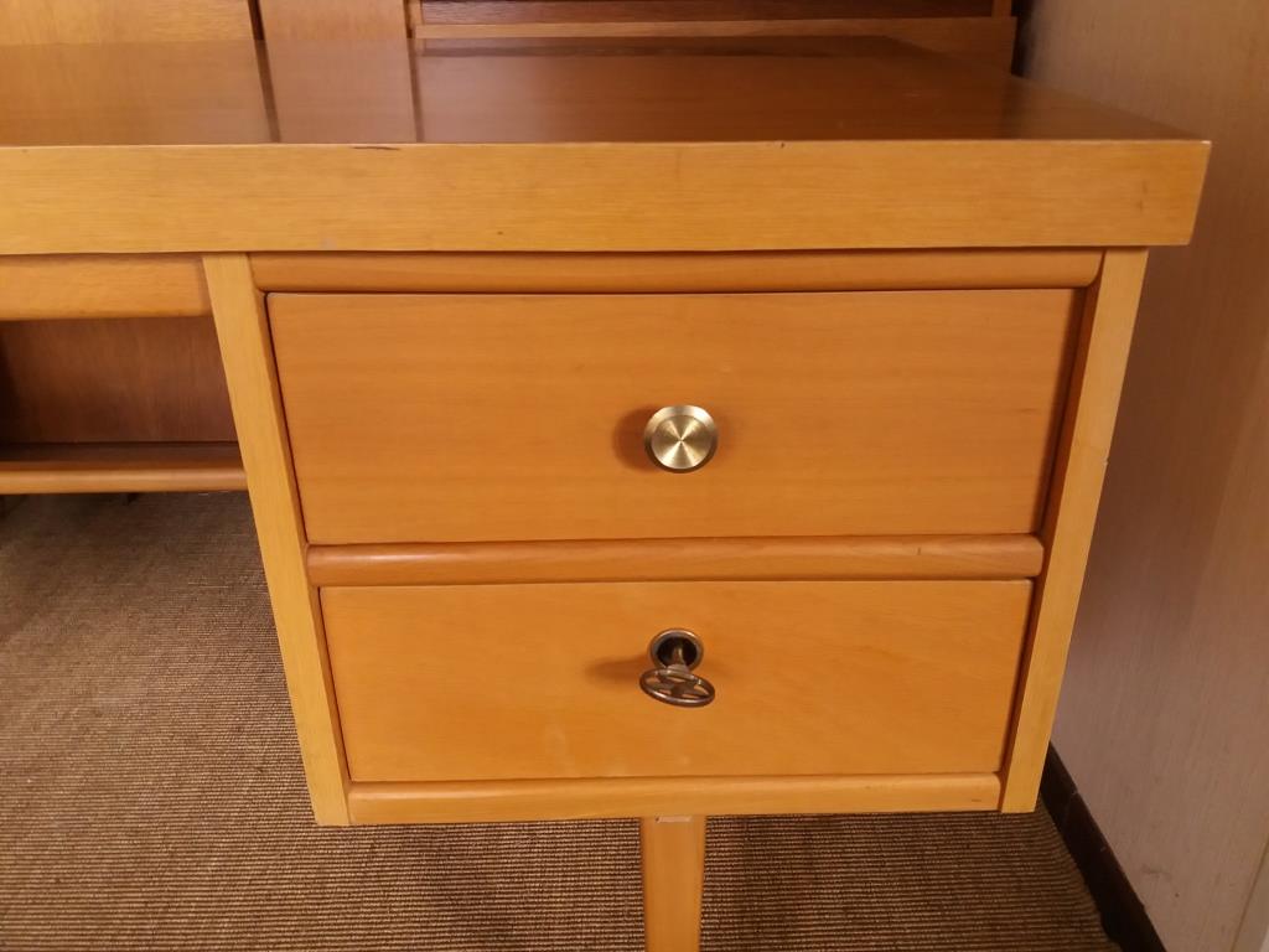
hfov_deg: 63.4
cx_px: 634
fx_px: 1026
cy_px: 476
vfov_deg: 49.7
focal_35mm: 28
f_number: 1.9
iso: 160
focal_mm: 3.7
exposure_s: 1/24
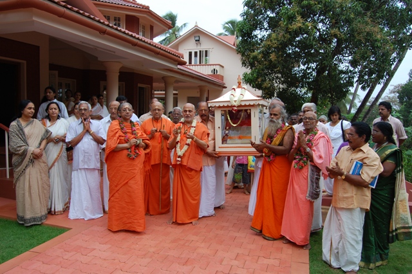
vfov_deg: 47.9
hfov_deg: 67.4
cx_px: 206
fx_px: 309
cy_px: 137
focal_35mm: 27
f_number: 6.3
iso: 200
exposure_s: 1/160
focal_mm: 18
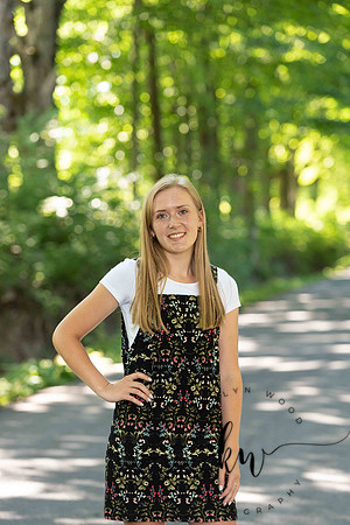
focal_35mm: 120
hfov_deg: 11.4
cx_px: 175
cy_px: 262
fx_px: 1750
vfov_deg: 17.1
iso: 640
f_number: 3.5
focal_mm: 120
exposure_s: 1/200
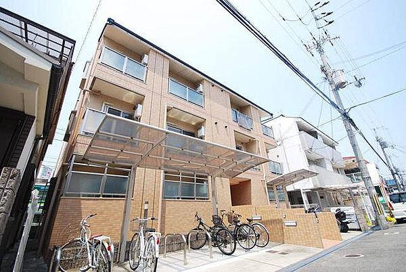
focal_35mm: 15
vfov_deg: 77.5
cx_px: 203
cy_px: 136
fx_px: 169
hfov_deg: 100.3
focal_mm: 10
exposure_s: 1/200
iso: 100
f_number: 7.1
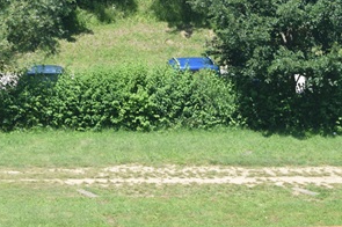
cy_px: 51
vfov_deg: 8.1
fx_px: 1594
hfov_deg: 12.1
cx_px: -5
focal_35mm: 168
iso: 100
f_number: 9
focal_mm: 55
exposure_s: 1/100
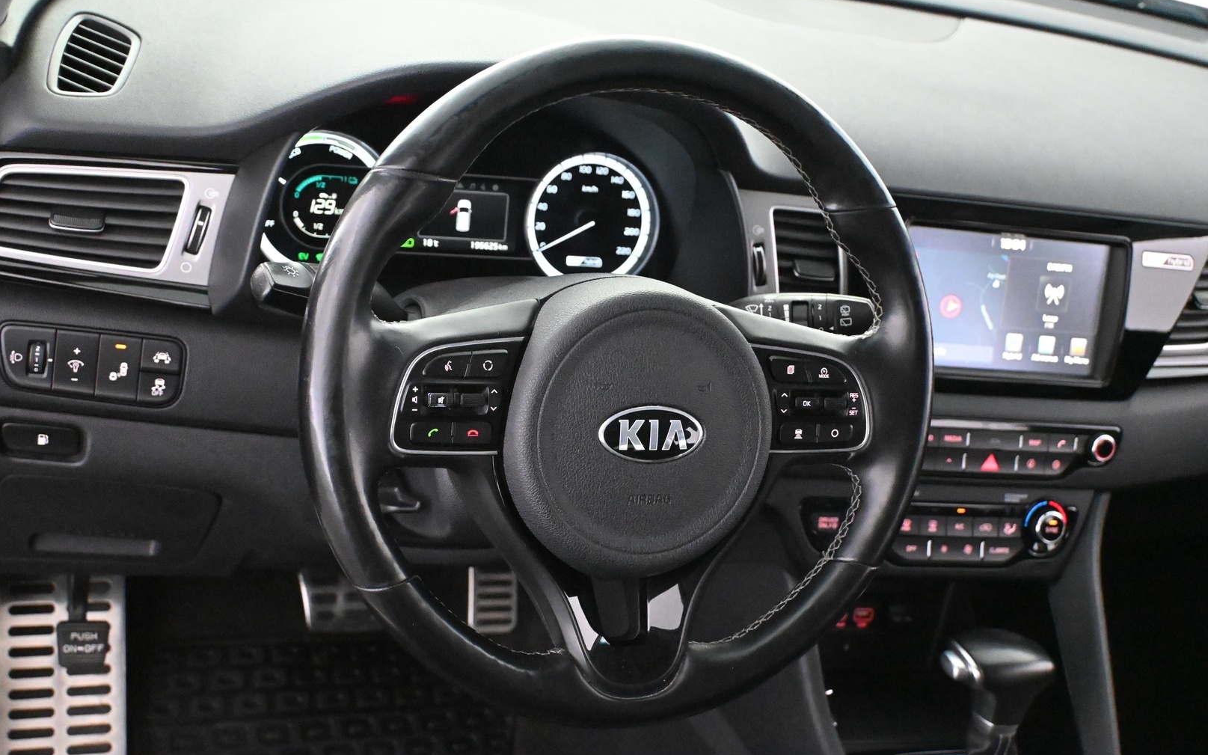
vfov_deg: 27.5
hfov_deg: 42.8
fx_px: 1539
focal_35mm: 47
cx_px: 605
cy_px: 389
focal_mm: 30.5
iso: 12800
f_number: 4.8
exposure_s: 1/60
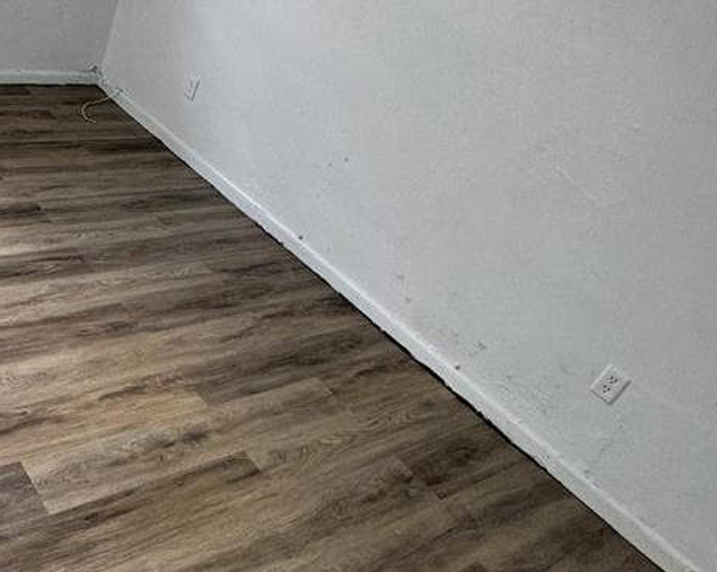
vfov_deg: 40.3
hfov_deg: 45.6
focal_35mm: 36
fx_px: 763
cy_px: 163
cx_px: 74
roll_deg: -14.8
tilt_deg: -24.7
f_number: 2.2
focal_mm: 2.22
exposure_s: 1/99
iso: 125
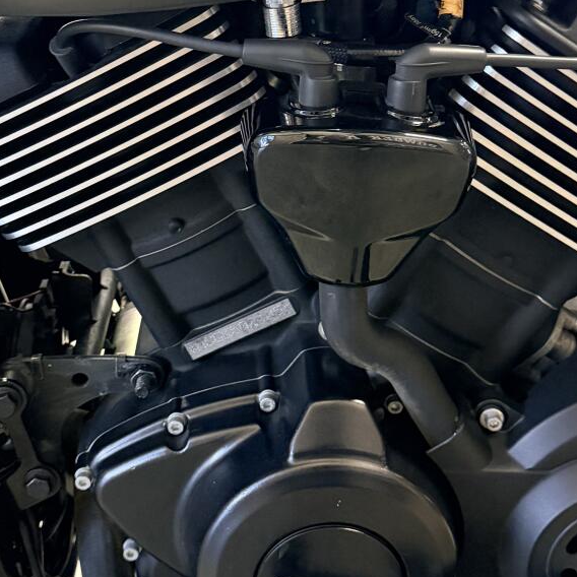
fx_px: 1056
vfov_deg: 30.2
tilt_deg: -8.2
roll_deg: -3.5
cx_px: 293
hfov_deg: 30.6
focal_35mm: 56
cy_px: 158
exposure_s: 1/60
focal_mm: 6.76
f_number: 1.78
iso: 800
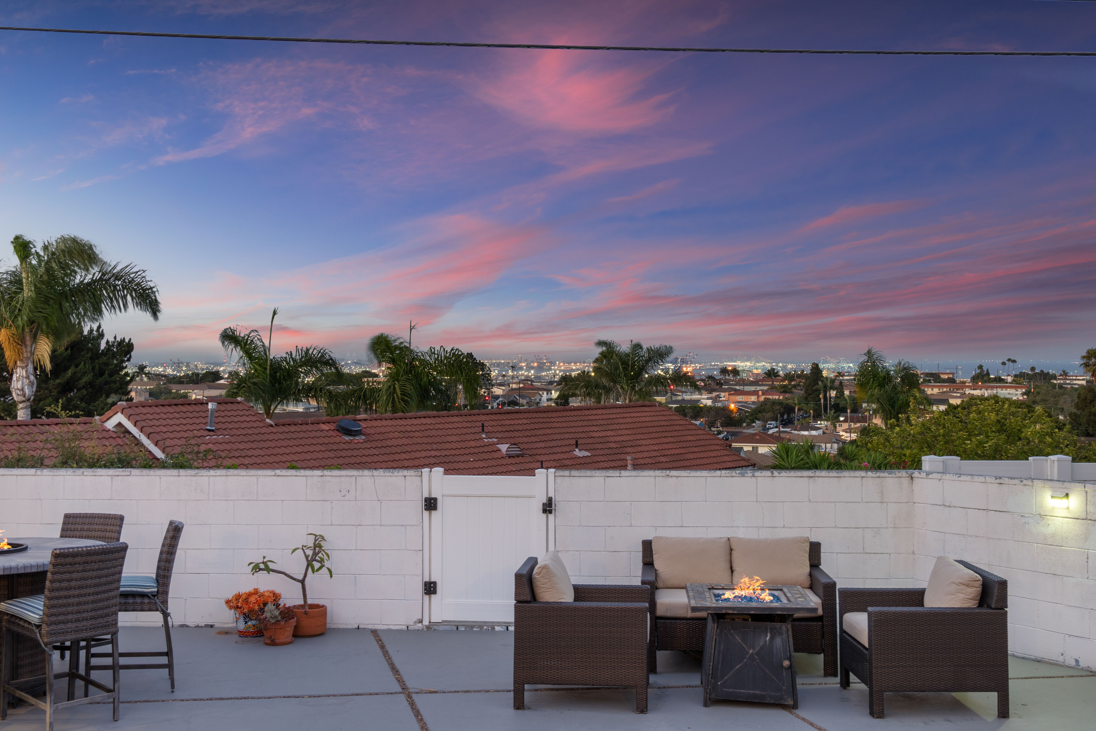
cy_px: 366
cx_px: 548
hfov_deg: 49.6
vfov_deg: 34.2
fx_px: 1187
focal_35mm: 39
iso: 200
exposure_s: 1/1.25
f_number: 8
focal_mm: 26
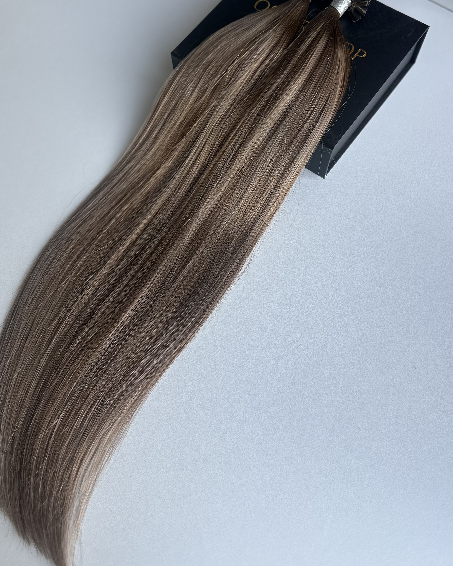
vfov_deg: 56.9
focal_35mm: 31
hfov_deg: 47.1
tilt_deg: -66.4
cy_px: 239
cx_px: 211
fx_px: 519
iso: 64
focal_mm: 6.86
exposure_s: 1/202
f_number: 1.78
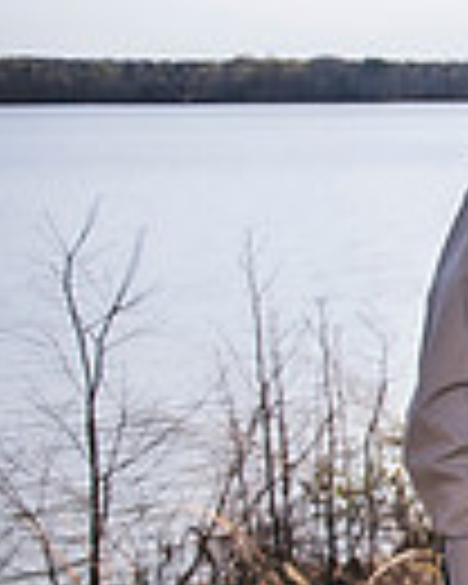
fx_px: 1801
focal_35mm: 104
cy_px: 330
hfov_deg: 11.1
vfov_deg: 18.4
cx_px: 1287
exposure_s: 1/2500
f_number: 2.8
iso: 100
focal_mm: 24
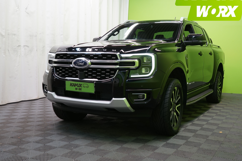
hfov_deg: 48.4
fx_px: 269
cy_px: 70
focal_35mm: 40
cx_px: 133
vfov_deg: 33.4
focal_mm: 33
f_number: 5.6
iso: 640
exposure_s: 1/50
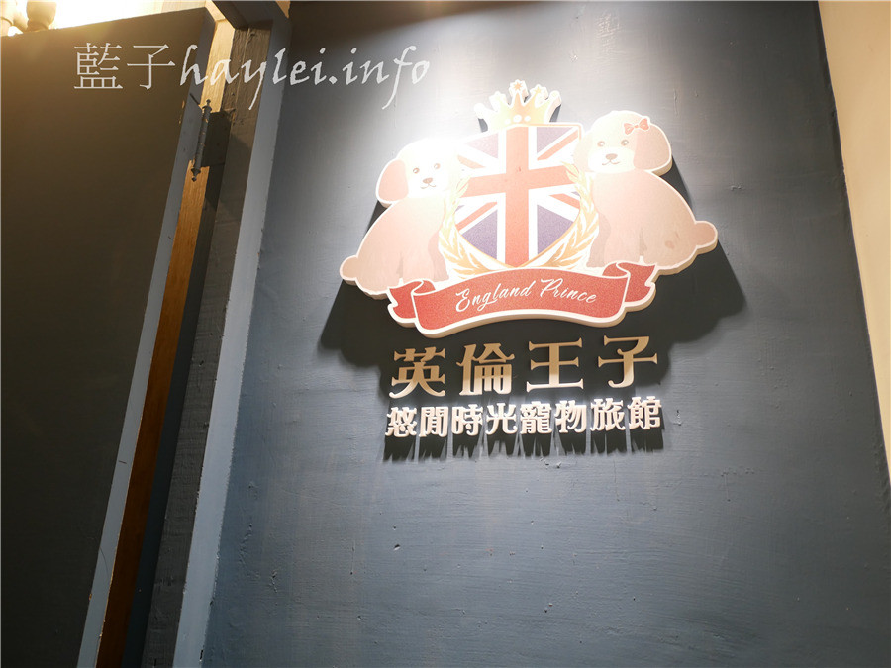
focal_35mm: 30
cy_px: 334
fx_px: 772
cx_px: 446
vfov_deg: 46.8
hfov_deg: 60.0
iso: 400
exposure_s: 1/60
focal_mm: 15
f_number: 1.7
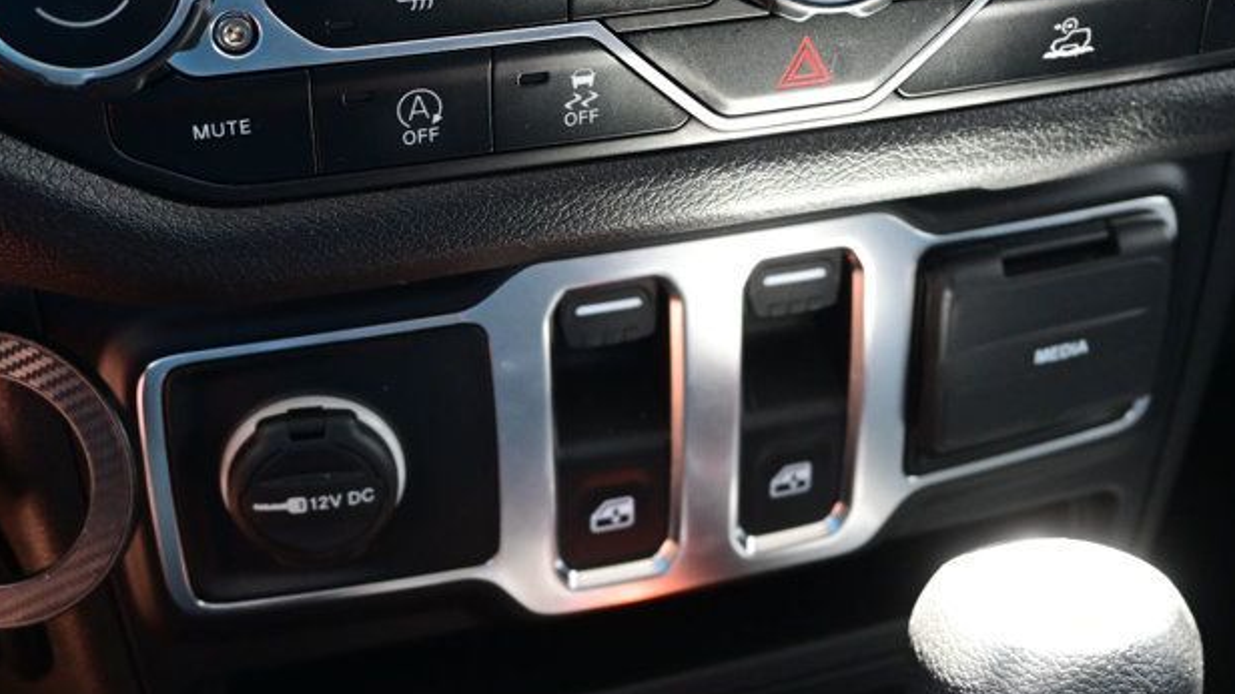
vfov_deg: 21.8
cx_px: 686
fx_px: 1796
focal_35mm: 55
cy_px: 241
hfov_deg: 37.9
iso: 1400
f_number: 4
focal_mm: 21
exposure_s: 1/30
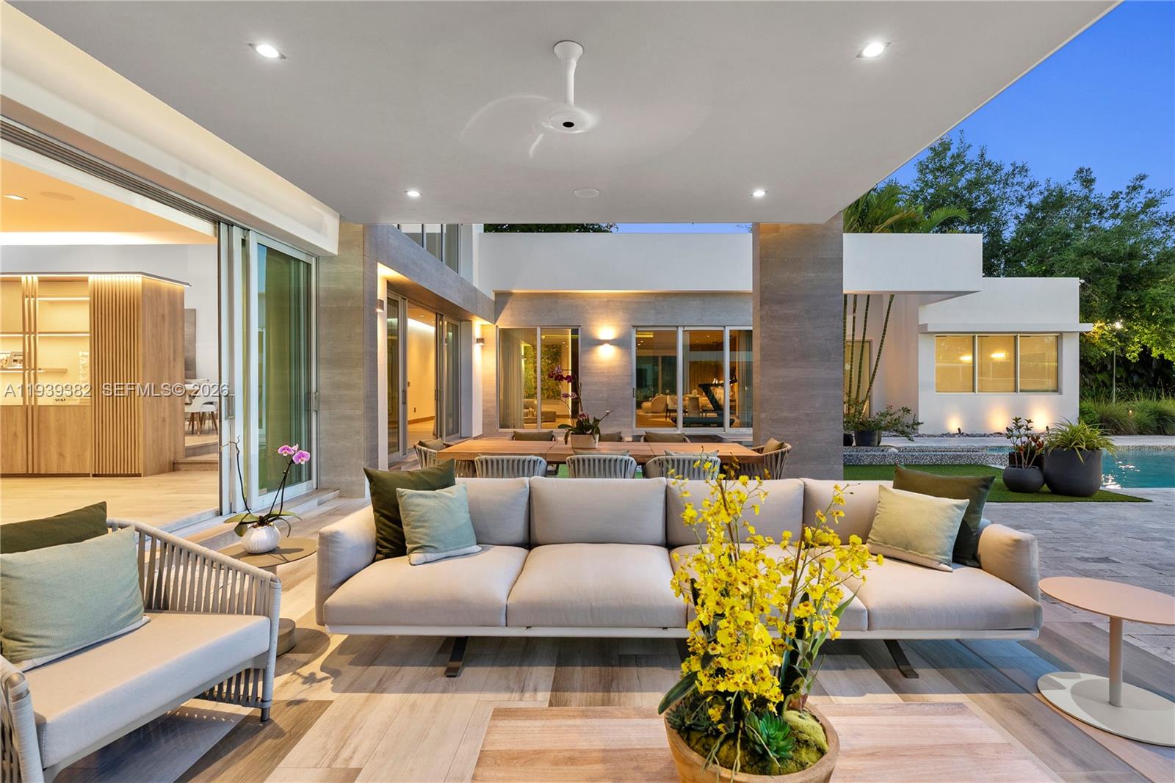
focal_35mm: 16
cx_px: 588
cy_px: 392
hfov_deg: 96.7
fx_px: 522
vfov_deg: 73.8
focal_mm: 16
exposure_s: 1/3
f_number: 8
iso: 320
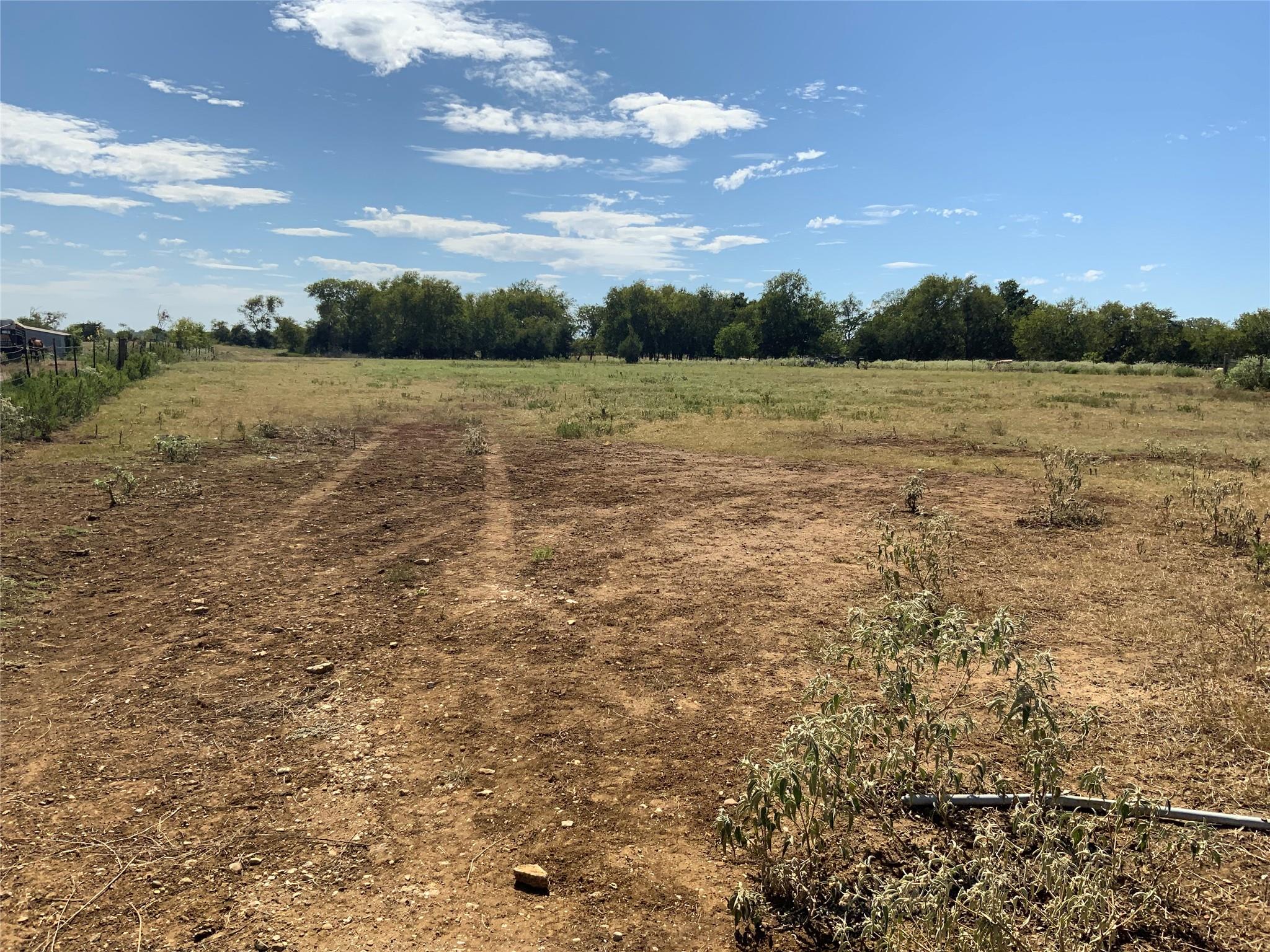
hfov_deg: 61.7
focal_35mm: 29
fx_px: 1064
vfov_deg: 48.2
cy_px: 476
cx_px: 635
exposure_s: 1/3322
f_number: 1.8
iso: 20
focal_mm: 3
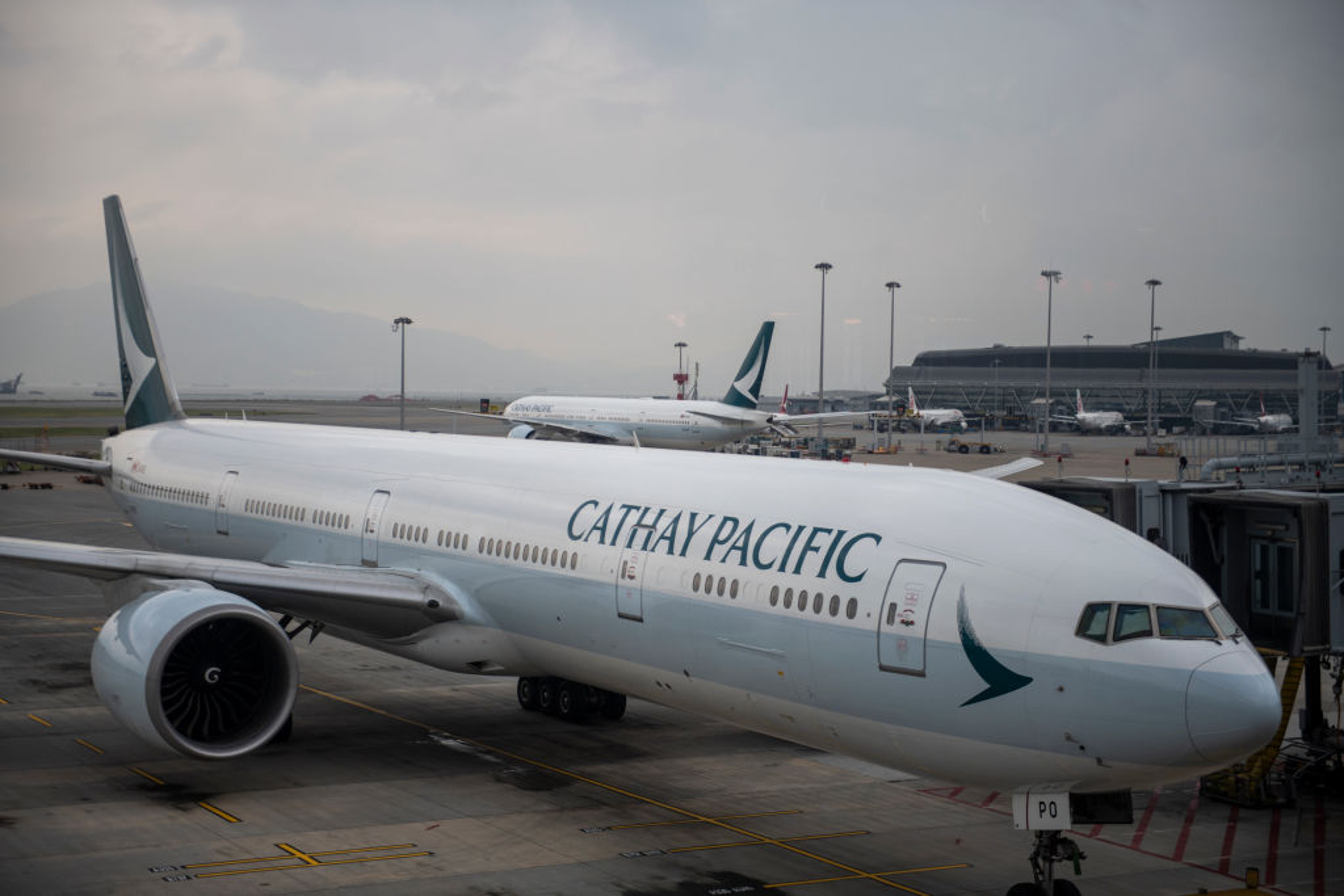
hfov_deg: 32.4
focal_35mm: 62
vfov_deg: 21.9
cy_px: 448
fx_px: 2315
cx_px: 672
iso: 100
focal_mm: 62
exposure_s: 1/640
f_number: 2.8
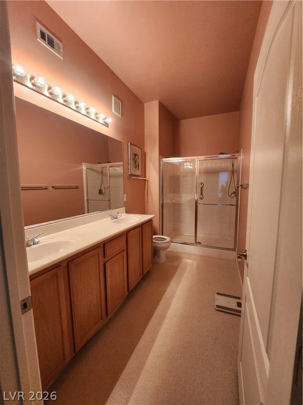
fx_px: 152
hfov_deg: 89.9
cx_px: 152
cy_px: 202
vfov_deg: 106.2
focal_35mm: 13
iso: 200
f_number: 2.2
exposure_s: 1/60
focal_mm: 1.7
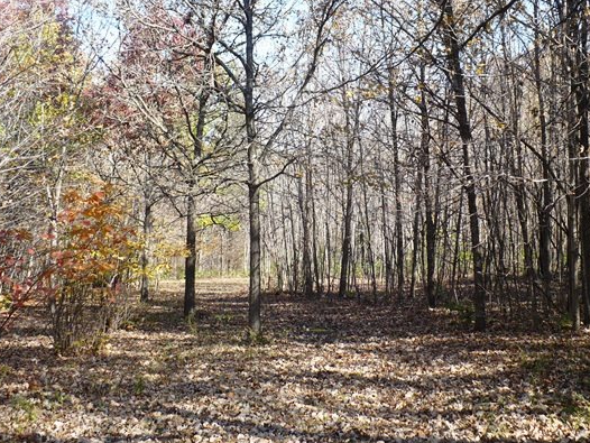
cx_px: 342
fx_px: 767
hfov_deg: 41.9
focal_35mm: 45
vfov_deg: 32.2
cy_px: 195
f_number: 2.8
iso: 100
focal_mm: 6.1
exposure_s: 1/320
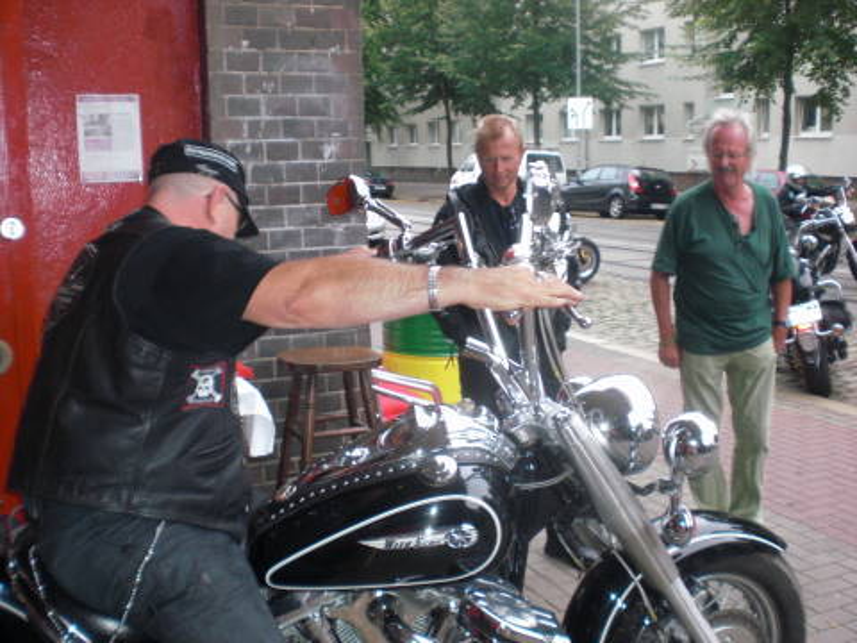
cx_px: 428
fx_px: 941
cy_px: 322
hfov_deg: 49.0
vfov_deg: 37.7
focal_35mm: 38
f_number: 3.1
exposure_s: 1/60
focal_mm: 6.3
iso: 200
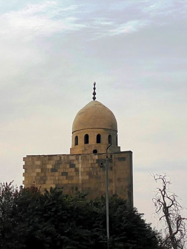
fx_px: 375
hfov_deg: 28.0
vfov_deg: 36.8
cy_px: 124
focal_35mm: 52
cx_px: 94
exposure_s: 1/5988
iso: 20
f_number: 2
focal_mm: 6
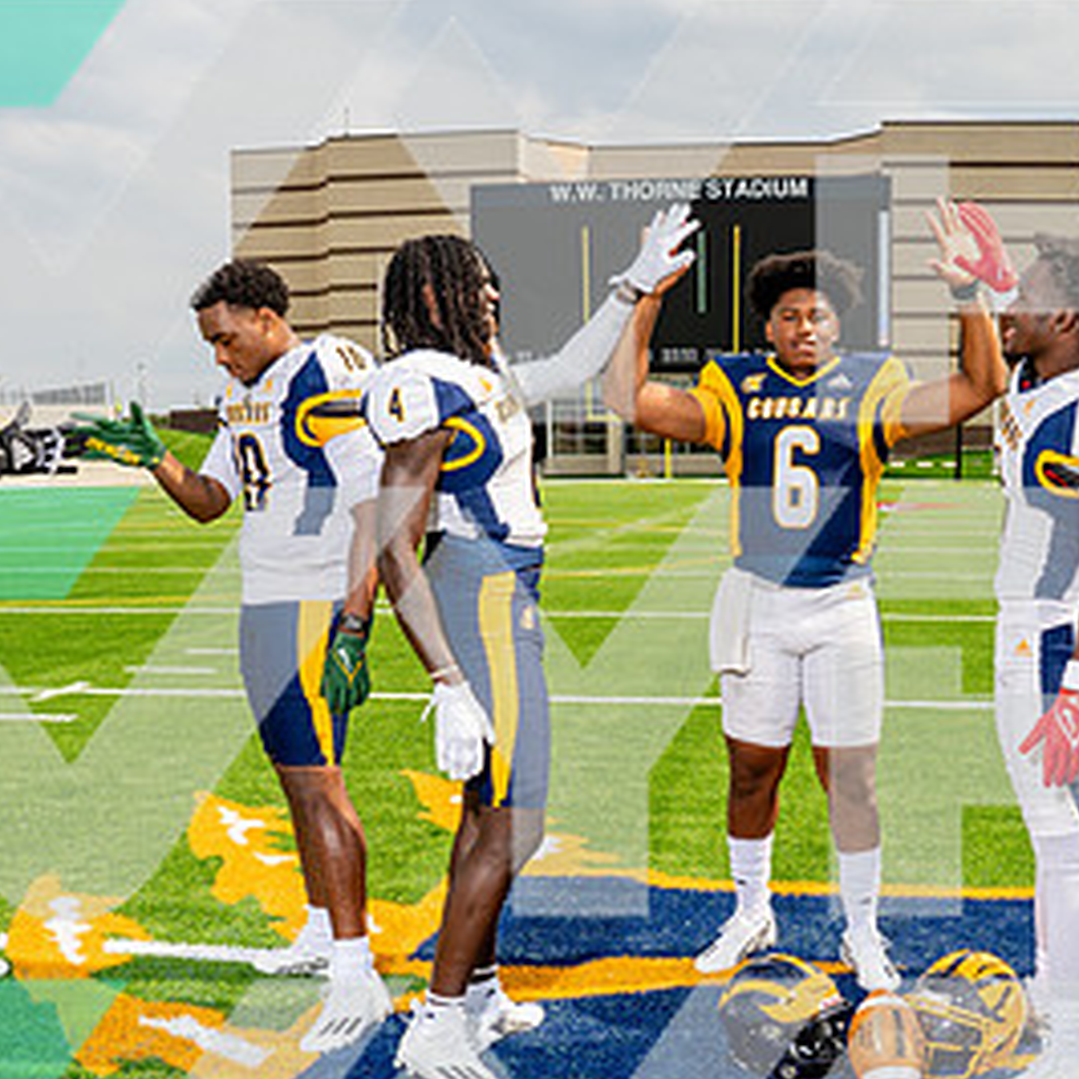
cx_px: 750
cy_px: 704
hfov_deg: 37.8
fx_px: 1552
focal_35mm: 44
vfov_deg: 38.0
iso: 100
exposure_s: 1/250
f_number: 8
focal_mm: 23
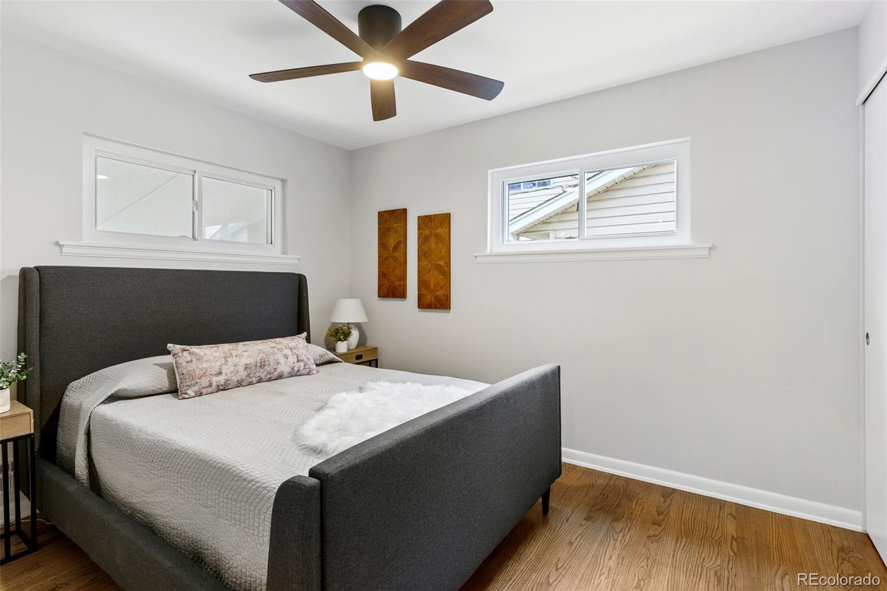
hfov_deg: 93.3
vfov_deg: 70.4
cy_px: 296
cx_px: 444
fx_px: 419
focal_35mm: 17
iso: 100
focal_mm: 17
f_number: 8
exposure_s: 1.3
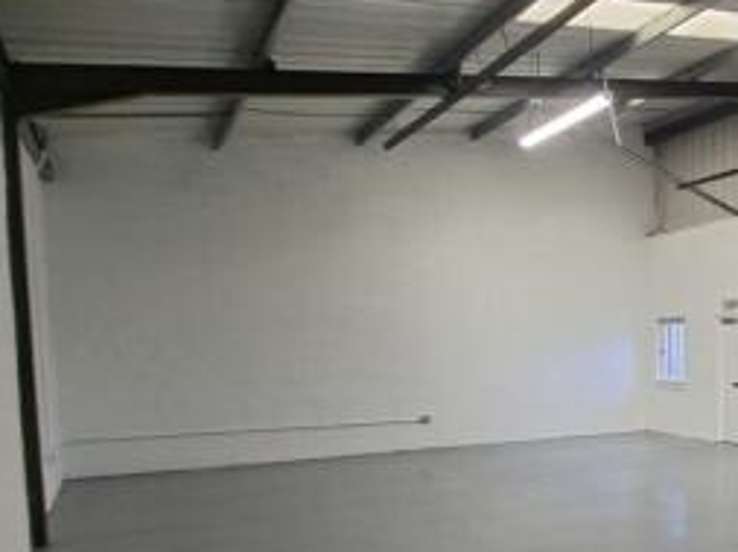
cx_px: 818
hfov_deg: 44.9
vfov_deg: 45.2
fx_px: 639
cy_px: 410
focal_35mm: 30
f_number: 2.2
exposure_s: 1/40
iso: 50
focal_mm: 1.74
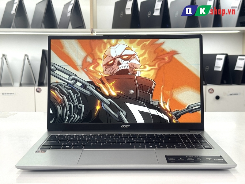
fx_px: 340
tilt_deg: -6.6
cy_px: 92
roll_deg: +1.0
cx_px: 122
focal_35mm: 48
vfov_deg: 30.3
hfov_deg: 39.7
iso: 50
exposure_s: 1/100
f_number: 1.78
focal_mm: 6.76
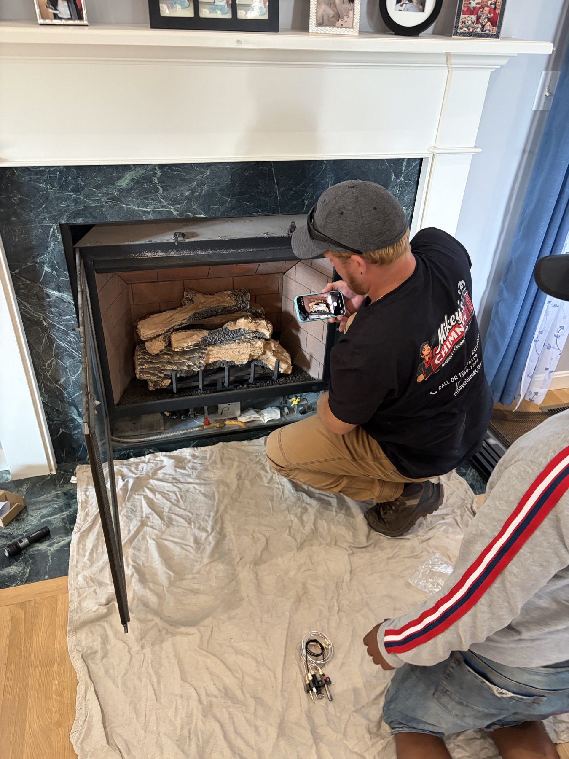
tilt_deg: -33.5
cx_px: 284
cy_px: 380
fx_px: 570
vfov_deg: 67.3
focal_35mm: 26
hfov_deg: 53.1
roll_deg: -2.5
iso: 250
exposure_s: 1/40
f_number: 1.6
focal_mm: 5.96
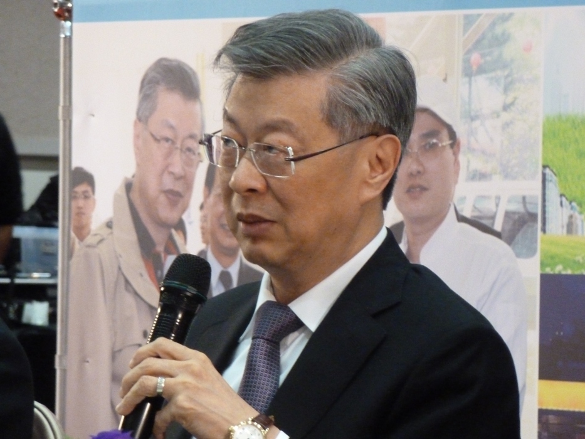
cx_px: 292
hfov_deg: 5.6
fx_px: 5983
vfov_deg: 4.2
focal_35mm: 354
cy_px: 220
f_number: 4.9
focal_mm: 49.2
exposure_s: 1/15
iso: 800
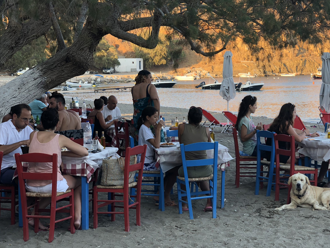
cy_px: 94
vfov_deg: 20.4
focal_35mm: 72
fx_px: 686
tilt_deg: -1.2
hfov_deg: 26.9
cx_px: 211
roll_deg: +2.1
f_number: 2.4
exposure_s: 1/120
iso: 32
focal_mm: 6
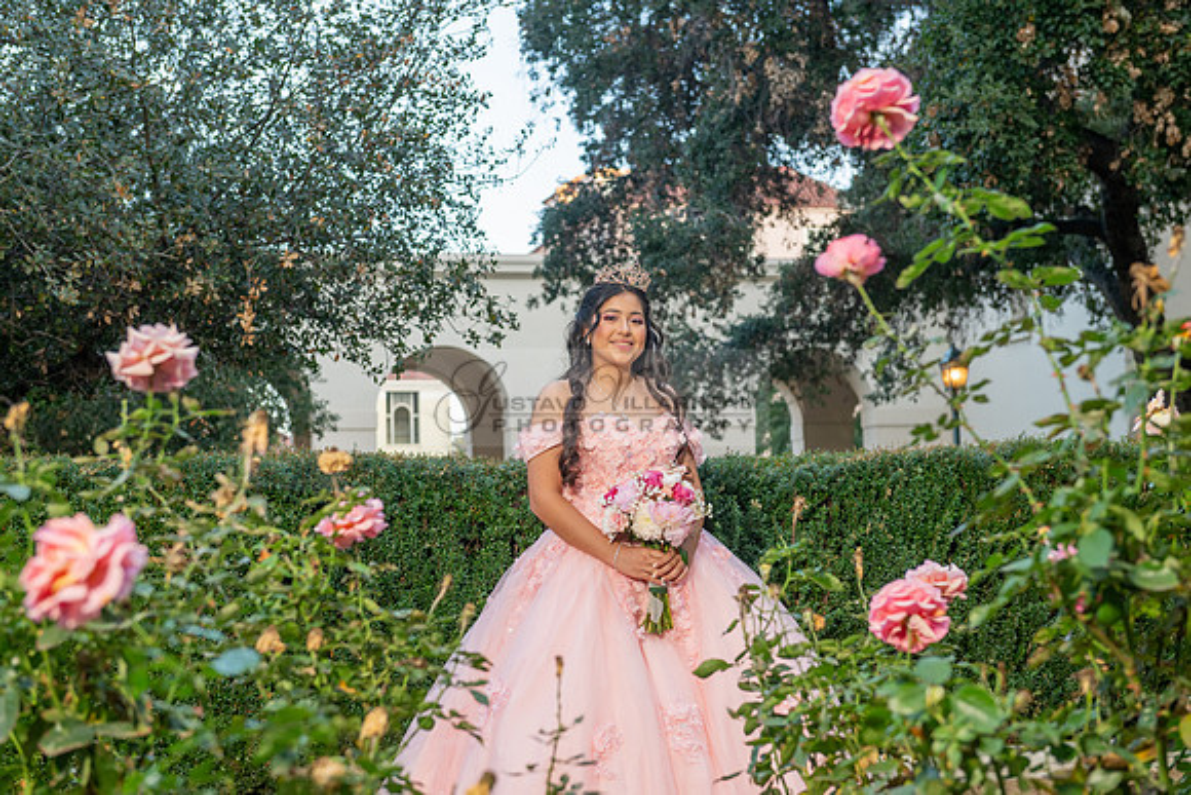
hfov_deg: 35.6
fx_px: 1853
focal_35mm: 56
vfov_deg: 24.2
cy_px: 398
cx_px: 596
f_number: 4.5
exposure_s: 1/200
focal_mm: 56
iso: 320
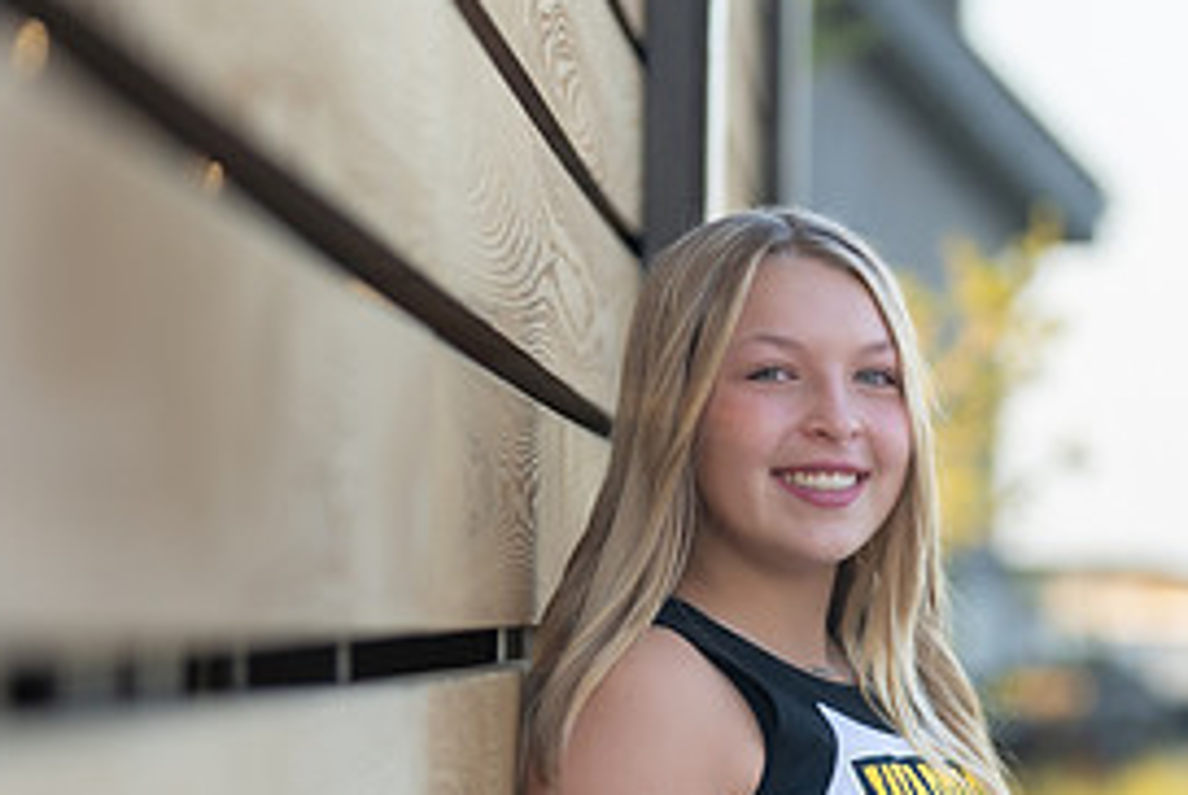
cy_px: 754
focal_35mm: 218
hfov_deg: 9.4
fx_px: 7202
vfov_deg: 6.3
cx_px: 891
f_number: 2.8
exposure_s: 1/320
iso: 200
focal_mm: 98
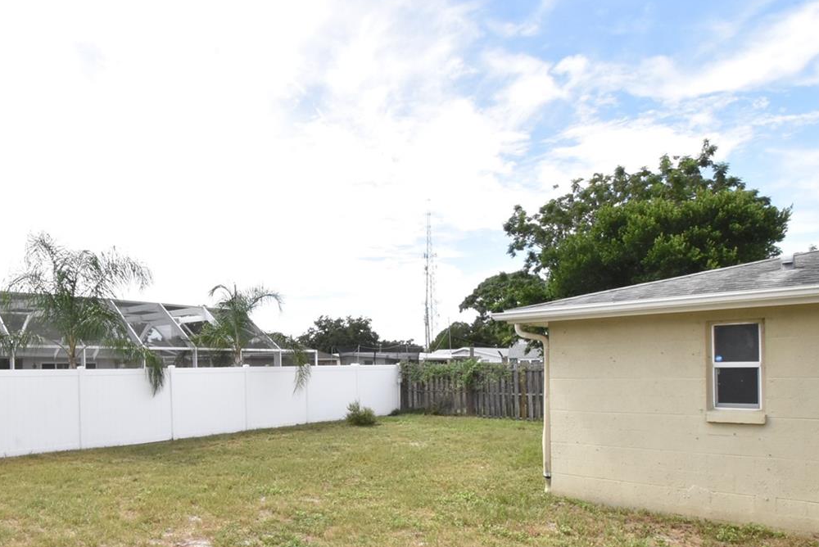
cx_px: 254
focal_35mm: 24
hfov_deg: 70.9
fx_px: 546
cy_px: 367
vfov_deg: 52.1
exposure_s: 1/200
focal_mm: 10
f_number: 22
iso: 1600
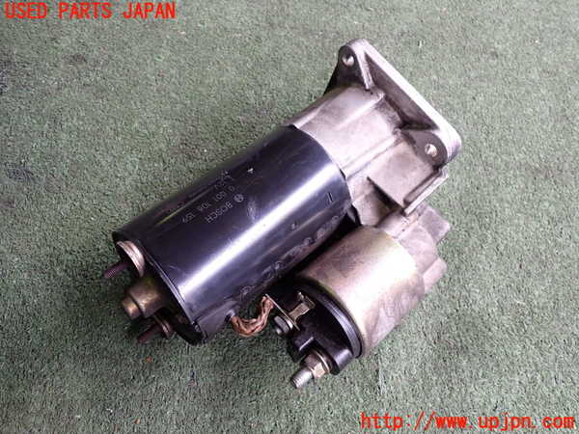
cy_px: 217
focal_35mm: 30
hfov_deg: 60.0
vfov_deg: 46.8
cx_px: 290
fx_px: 502
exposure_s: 1/60
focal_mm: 5.4
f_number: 2.3
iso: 200
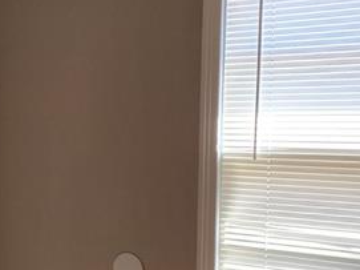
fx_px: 904
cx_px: -275
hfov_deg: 18.2
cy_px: 177
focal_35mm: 87
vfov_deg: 16.9
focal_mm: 6.4
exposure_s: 1/180
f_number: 1.8
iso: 125
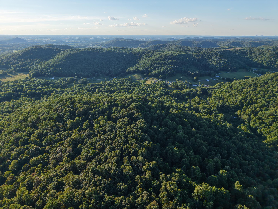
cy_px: 104
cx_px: 139
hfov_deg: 71.6
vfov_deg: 56.8
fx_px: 193
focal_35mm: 24
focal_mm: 8.67
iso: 100
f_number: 1.8
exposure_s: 1/1000
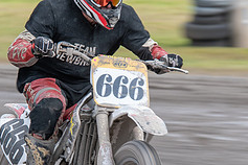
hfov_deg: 2.8
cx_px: 124
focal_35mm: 729
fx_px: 5022
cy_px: 143
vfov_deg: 1.9
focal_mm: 200
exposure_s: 1/160
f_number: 8
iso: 200
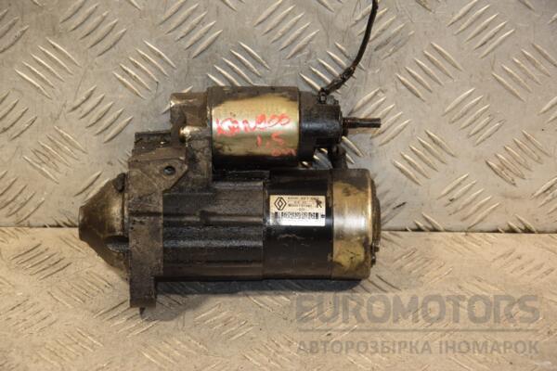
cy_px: 186
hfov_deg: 17.1
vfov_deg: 11.4
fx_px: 1857
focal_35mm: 120
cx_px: 278
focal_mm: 80
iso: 800
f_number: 5.3
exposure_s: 1/125
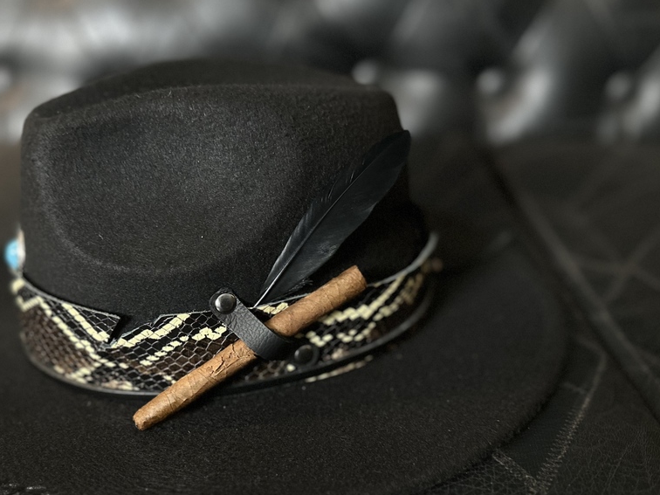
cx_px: 258
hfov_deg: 56.3
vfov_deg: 43.8
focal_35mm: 32
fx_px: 610
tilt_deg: -35.9
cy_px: 314
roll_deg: +3.4
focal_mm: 6.86
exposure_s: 1/40
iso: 640
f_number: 1.78
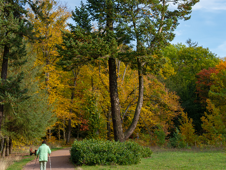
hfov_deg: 28.7
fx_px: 442
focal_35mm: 68
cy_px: 16
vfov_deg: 21.2
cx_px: 113
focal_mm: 31
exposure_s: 1/400
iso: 200
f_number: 6.3
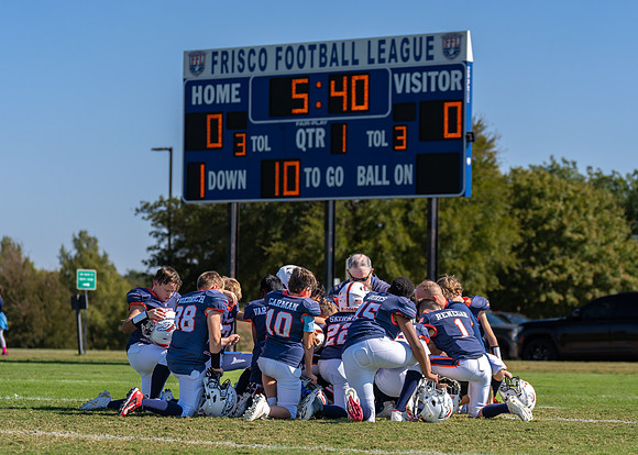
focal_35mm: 128
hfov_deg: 15.7
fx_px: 2311
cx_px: 324
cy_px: 285
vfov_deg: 11.2
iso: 100
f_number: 2.8
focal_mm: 86
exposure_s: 1/2000
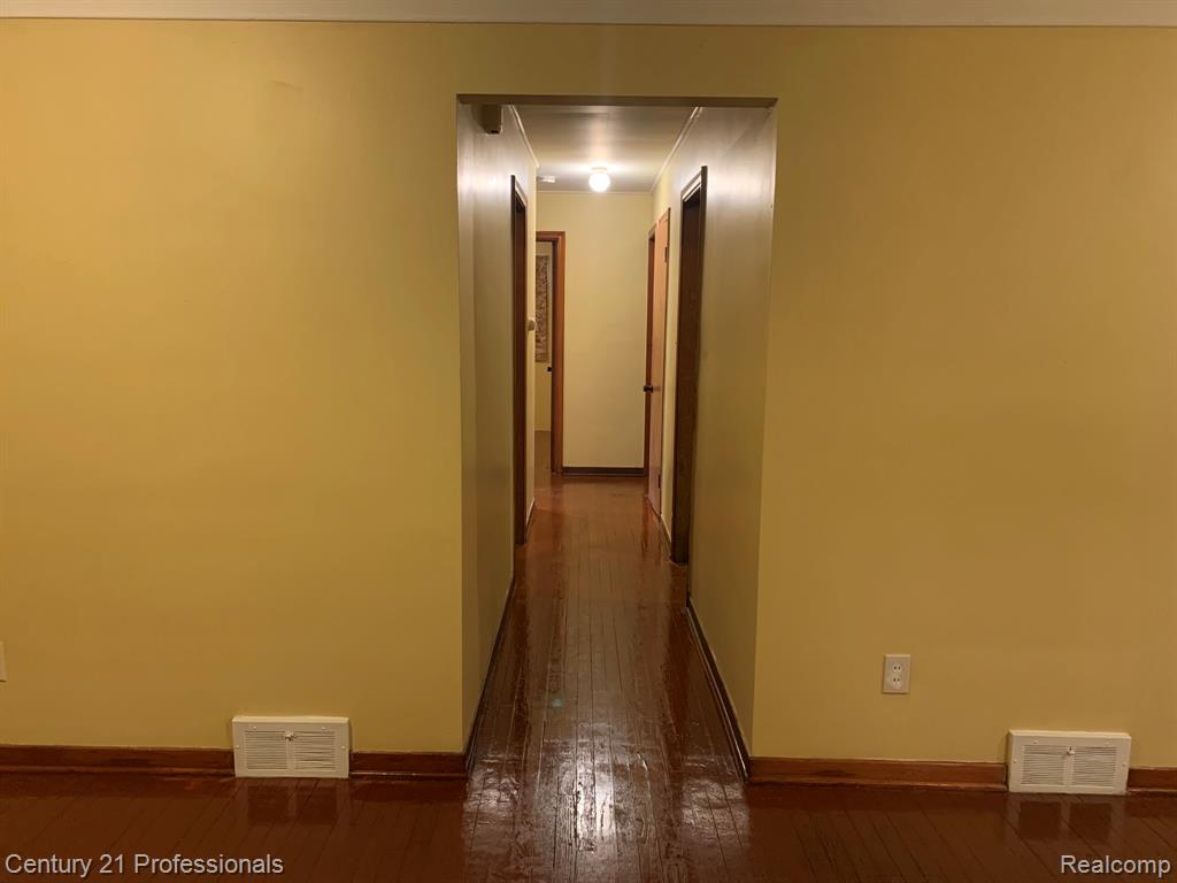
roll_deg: -0.7
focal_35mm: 26
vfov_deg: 53.1
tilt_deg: -9.5
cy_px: 442
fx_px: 884
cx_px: 588
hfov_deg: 67.3
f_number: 1.8
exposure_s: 1/40
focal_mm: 4.25
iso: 400
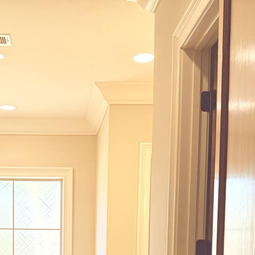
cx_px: 56
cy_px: 288
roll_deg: -1.2
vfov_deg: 24.8
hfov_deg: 26.5
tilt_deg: -2.1
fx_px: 533
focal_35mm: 64
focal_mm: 6.76
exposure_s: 1/120
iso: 200
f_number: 1.78
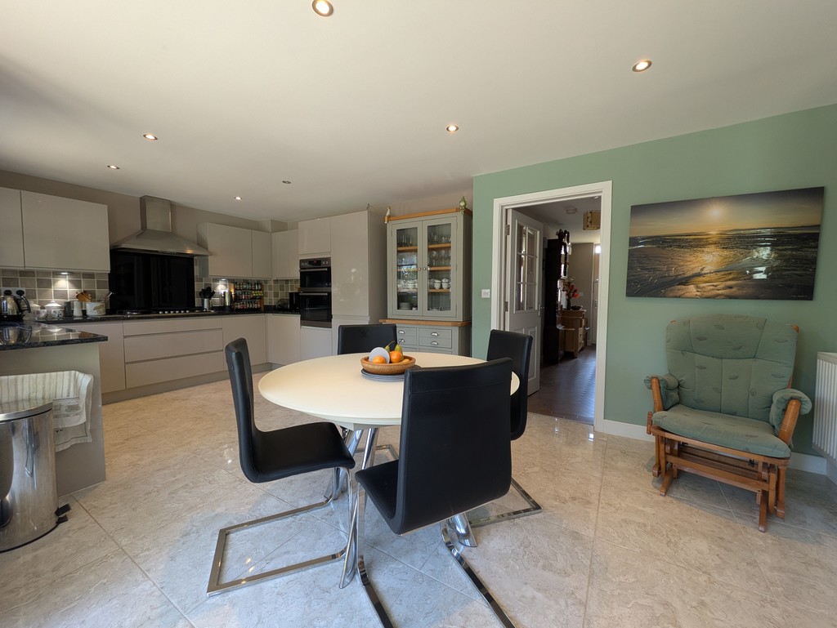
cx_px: 418
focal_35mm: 14
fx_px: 339
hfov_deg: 102.0
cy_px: 314
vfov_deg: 85.7
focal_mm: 1.83
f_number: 2.2
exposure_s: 1/33.3
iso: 53
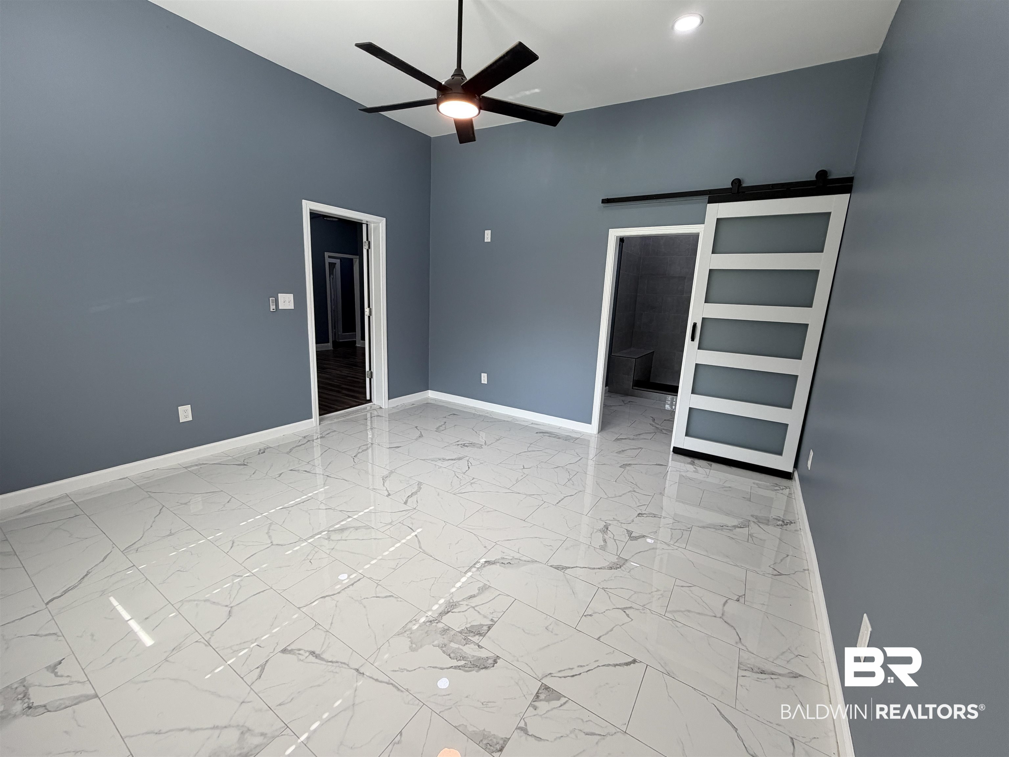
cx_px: 504
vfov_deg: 85.7
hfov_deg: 102.1
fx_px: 408
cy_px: 378
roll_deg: -1.6
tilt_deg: -12.4
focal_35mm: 14
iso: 100
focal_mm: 2.22
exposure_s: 1/120
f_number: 2.2
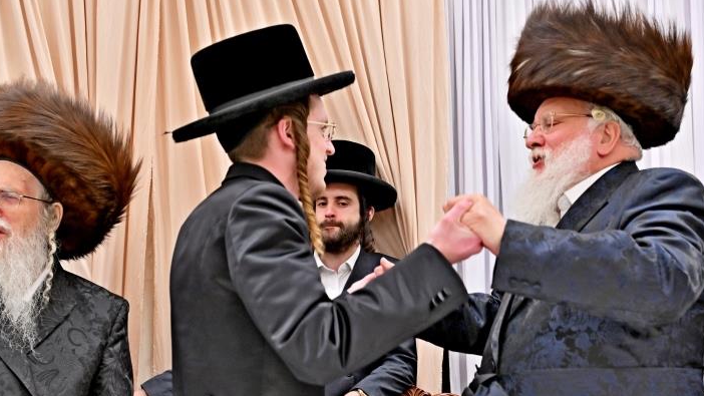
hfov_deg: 37.7
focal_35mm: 55
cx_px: 412
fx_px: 1027
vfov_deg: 21.8
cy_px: 243
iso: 640
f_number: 4
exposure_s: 1/200
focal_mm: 36
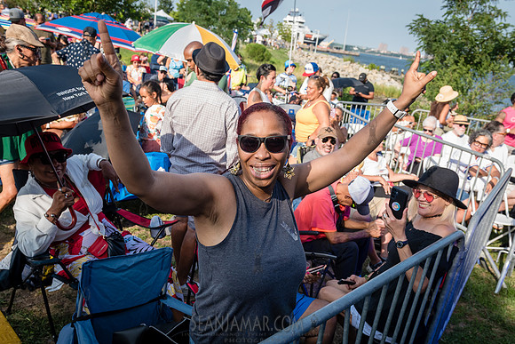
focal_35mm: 33
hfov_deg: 57.5
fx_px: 469
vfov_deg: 40.1
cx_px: 261
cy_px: 201
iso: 500
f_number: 5
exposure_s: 1/800
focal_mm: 28
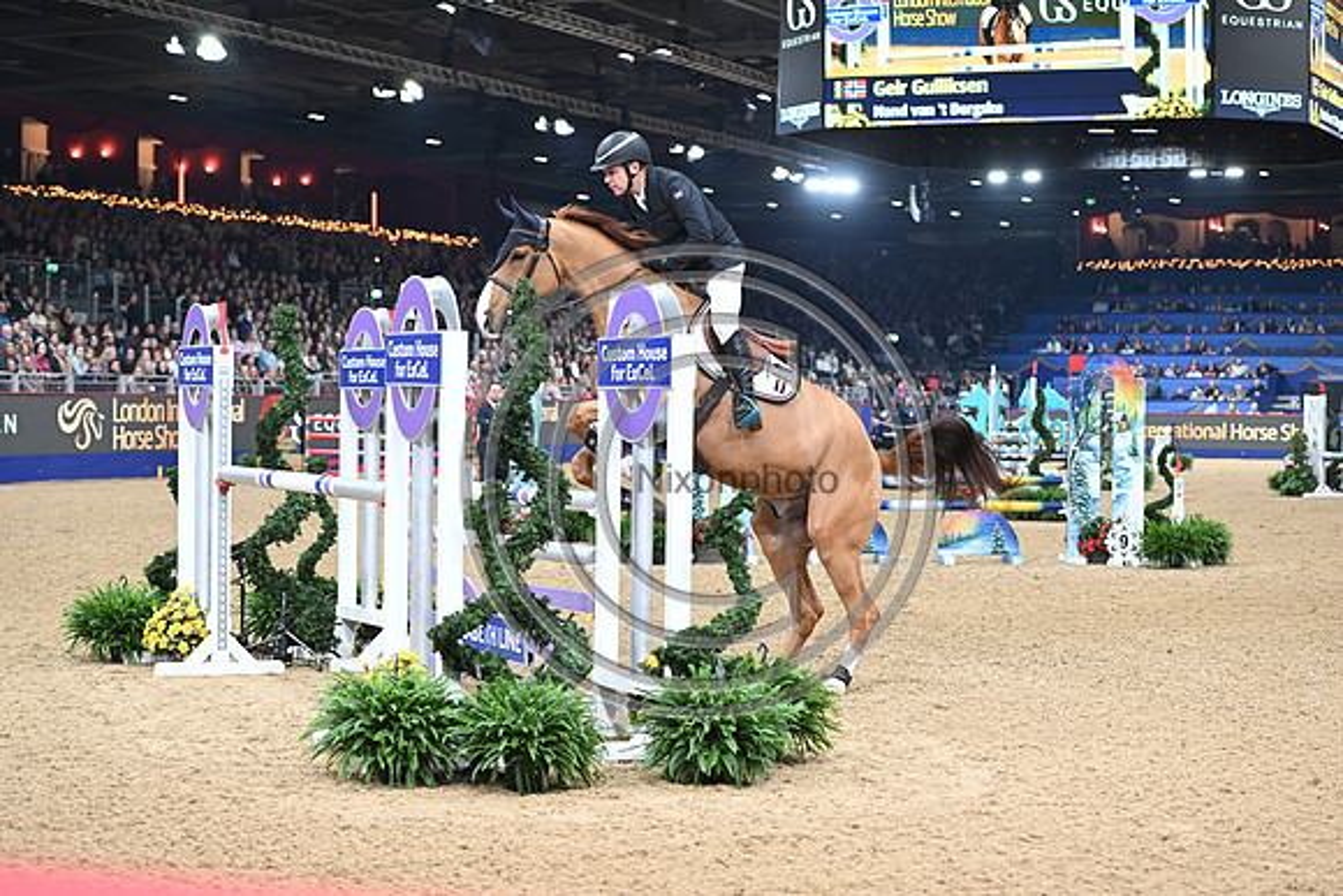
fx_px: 2612
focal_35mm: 70
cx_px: 672
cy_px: 448
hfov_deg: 28.8
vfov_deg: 19.5
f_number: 3.5
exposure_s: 1/800
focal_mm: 70
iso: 6400
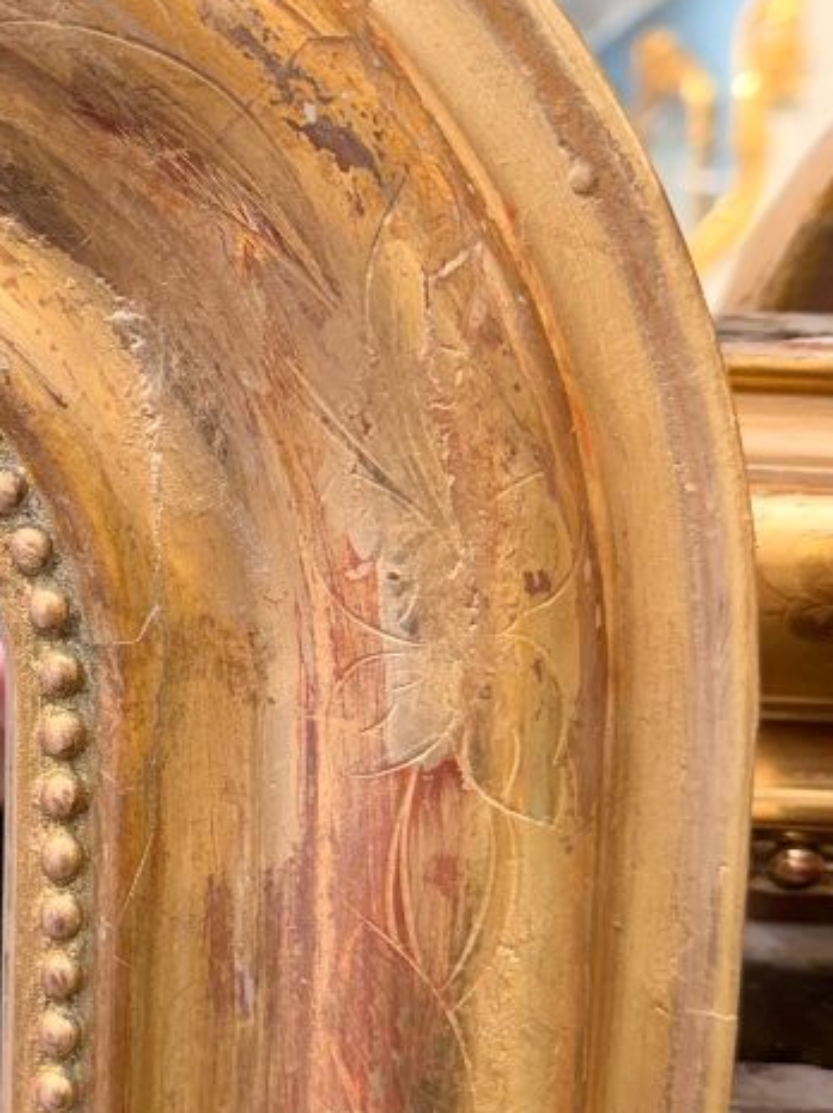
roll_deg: -1.7
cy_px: 586
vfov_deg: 31.2
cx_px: -132
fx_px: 1992
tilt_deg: -29.1
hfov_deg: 22.1
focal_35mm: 62
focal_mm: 6.76
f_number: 1.78
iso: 100
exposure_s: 1/50
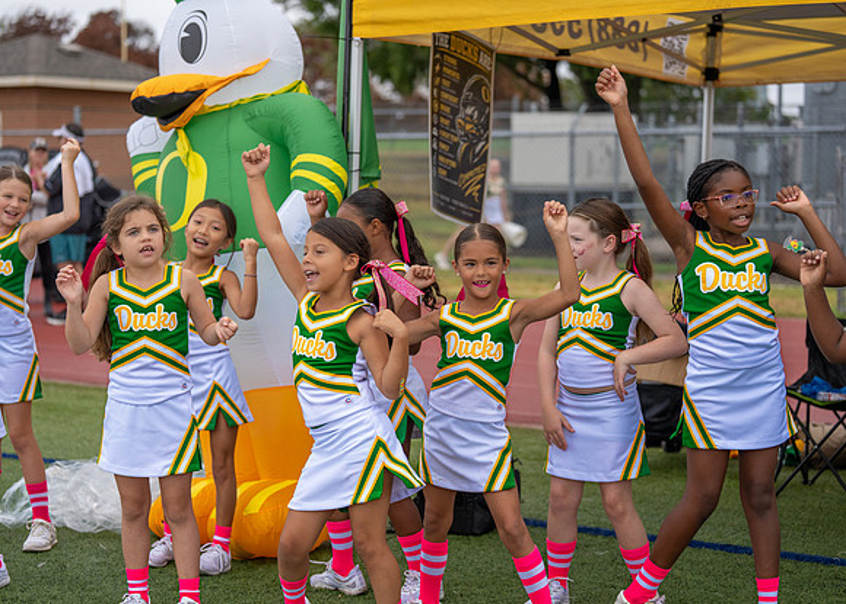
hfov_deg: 27.0
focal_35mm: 73
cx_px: 393
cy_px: 302
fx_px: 1762
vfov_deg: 19.4
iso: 500
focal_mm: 70
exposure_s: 1/1250
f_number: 2.8
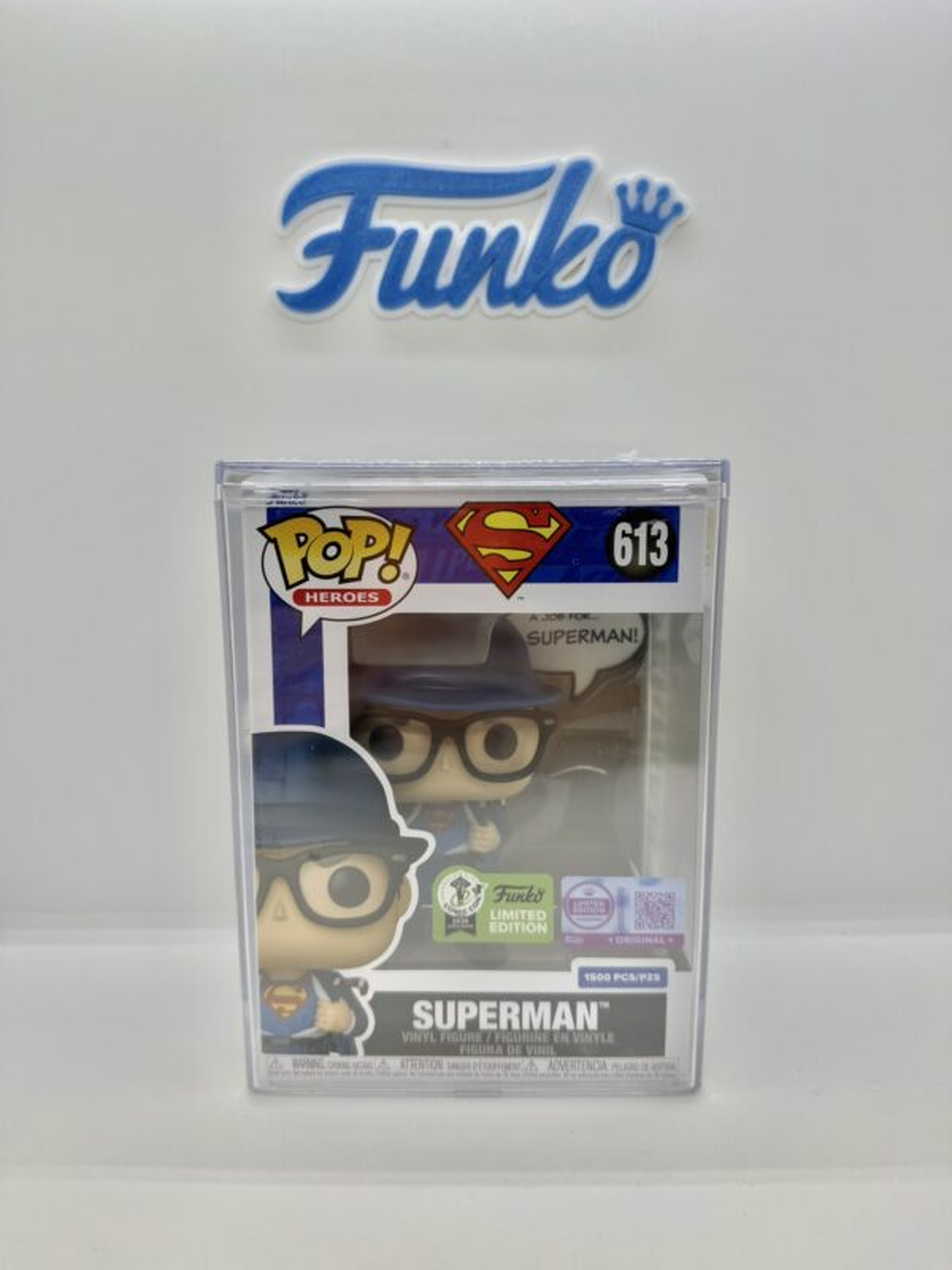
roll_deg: +0.5
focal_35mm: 24
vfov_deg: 71.6
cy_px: 635
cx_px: 476
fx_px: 880
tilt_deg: -5.6
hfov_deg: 56.8
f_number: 1.78
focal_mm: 6.76
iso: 64
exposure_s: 1/285
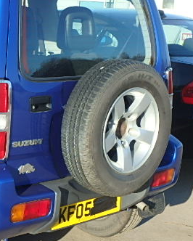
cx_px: -33
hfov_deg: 18.5
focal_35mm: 79
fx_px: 564
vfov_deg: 24.1
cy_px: 121
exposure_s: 1/250
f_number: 5.2
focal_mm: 7.5
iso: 125
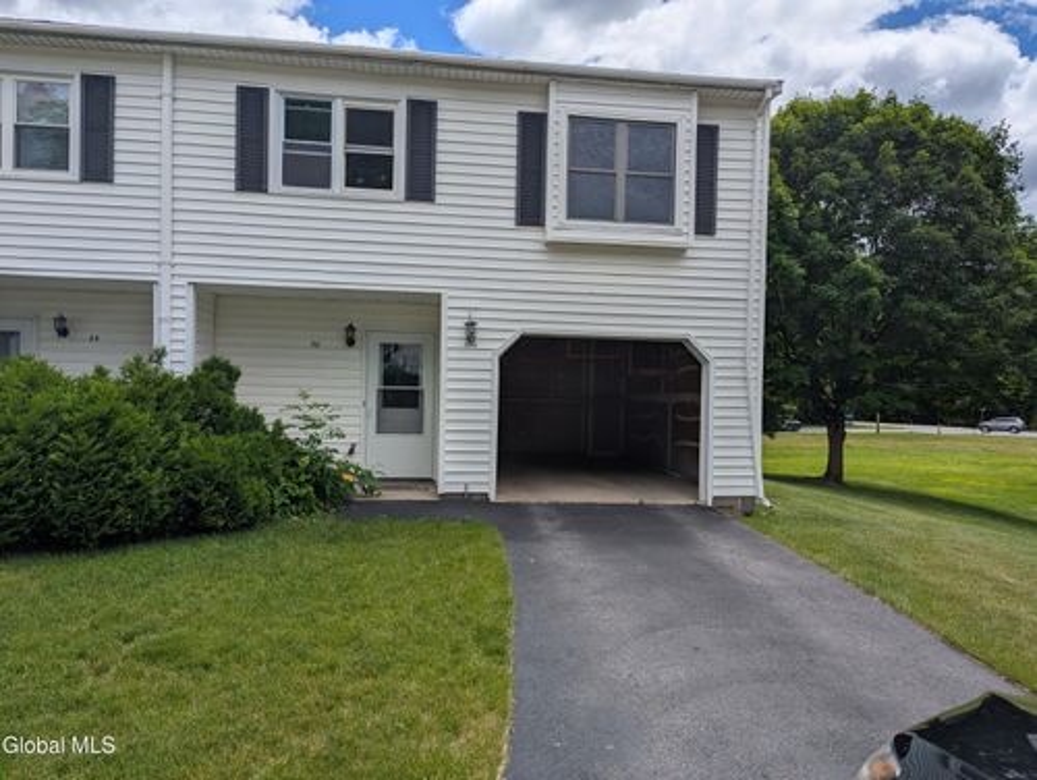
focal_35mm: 24
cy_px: 390
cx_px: 518
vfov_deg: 56.9
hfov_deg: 71.5
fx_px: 720
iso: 47
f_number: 1.85
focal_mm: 6.81
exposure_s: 1/4049
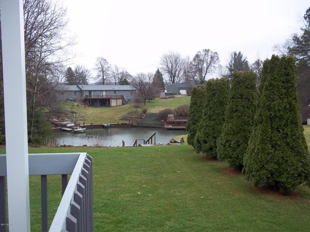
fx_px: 322
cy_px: 116
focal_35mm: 36
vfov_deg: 39.7
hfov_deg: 51.4
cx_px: 155
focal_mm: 6.5
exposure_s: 1/160
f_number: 3.1
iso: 80
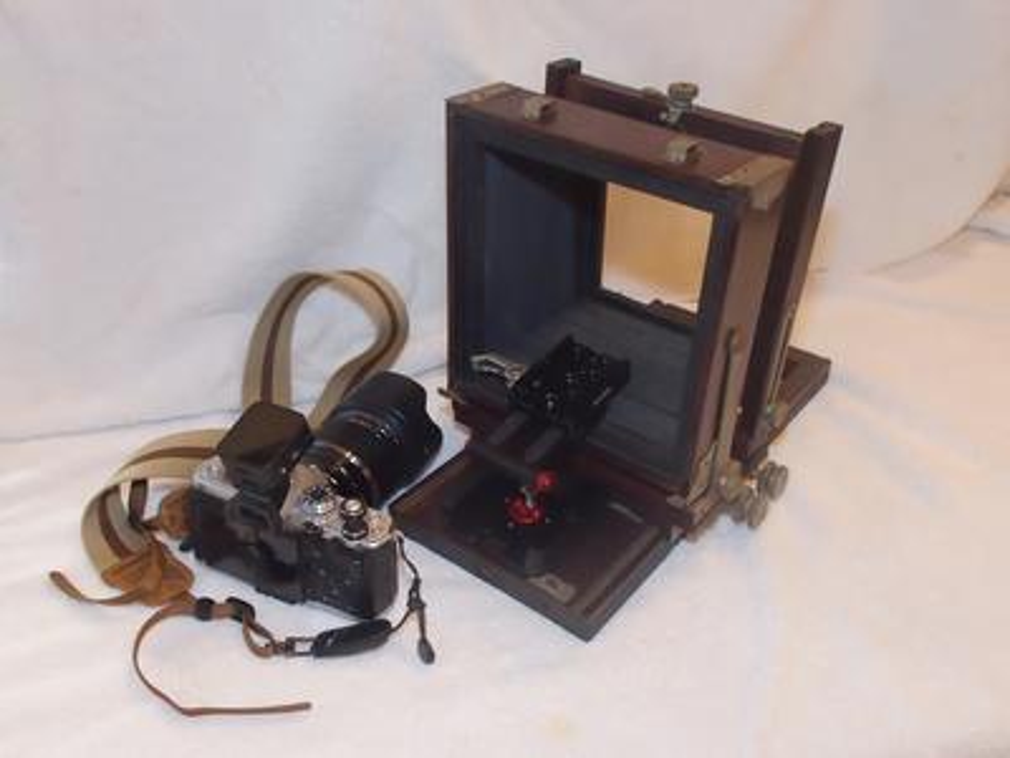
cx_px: 505
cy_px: 379
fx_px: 817
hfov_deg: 63.4
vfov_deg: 49.7
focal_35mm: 28
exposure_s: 1/13
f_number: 3.5
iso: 800
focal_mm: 6
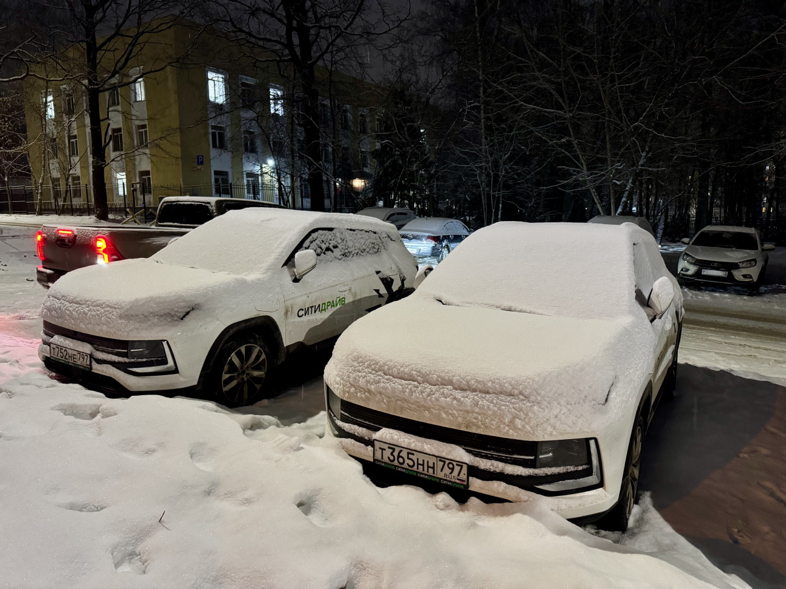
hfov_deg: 71.6
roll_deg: +0.6
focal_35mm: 24
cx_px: 393
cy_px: 294
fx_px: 545
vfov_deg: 56.8
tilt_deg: -7.6
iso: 640
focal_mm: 6.76
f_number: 1.78
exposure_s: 1/33
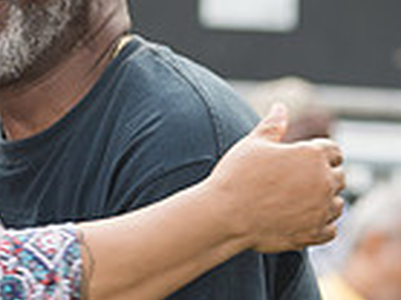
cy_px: 281
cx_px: 78
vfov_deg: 3.1
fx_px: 5590
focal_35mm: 483
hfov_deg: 4.1
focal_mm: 120
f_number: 5
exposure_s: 1/160
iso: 400
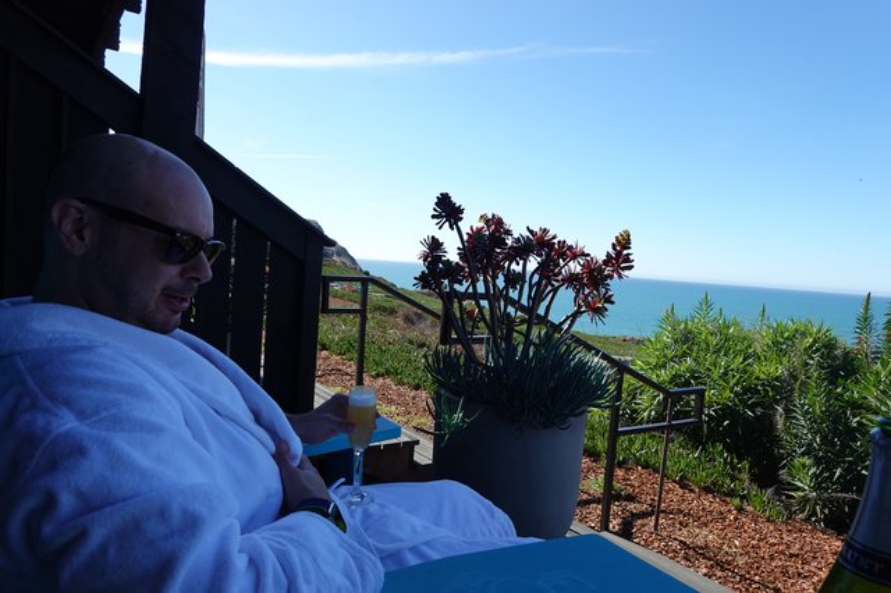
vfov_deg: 53.1
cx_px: 446
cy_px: 296
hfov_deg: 73.8
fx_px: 594
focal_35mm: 24
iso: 100
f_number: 4
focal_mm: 9
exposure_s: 1/500
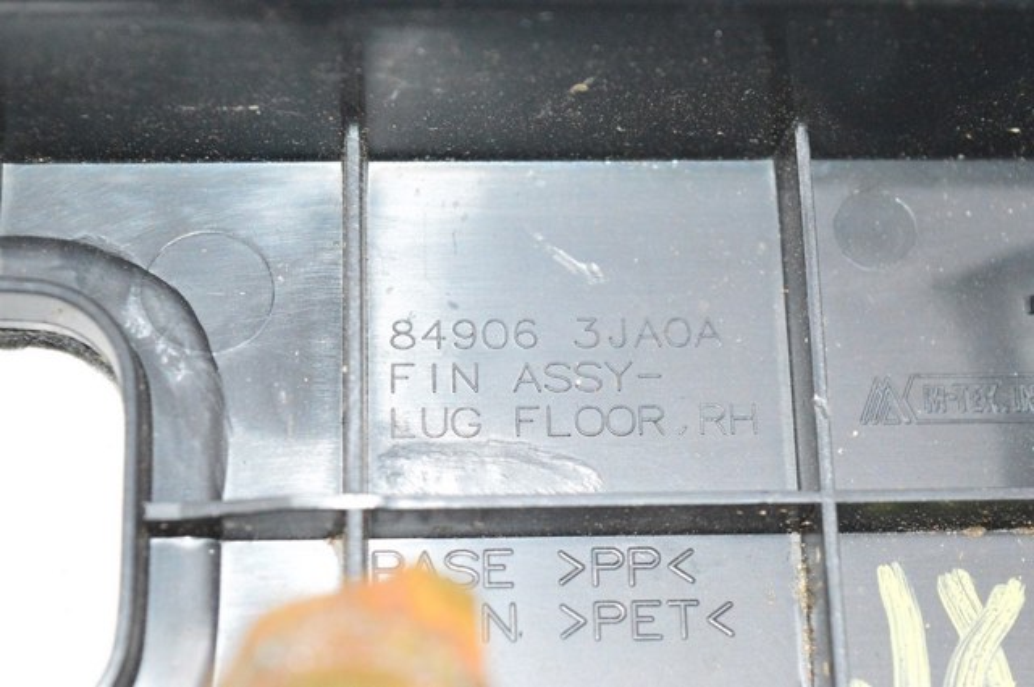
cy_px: 344
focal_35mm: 82
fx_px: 2367
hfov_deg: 24.6
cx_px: 517
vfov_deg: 16.5
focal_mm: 55
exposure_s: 1/200
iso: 6400
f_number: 5.6
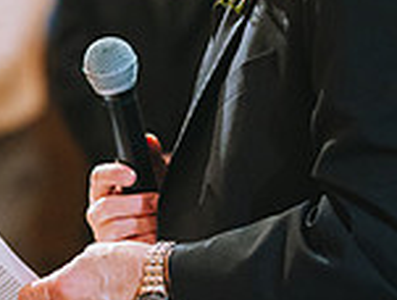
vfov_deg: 4.1
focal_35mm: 363
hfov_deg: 5.4
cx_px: 121
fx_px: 4173
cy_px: -34
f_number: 2
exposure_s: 1/125
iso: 2500
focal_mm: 85
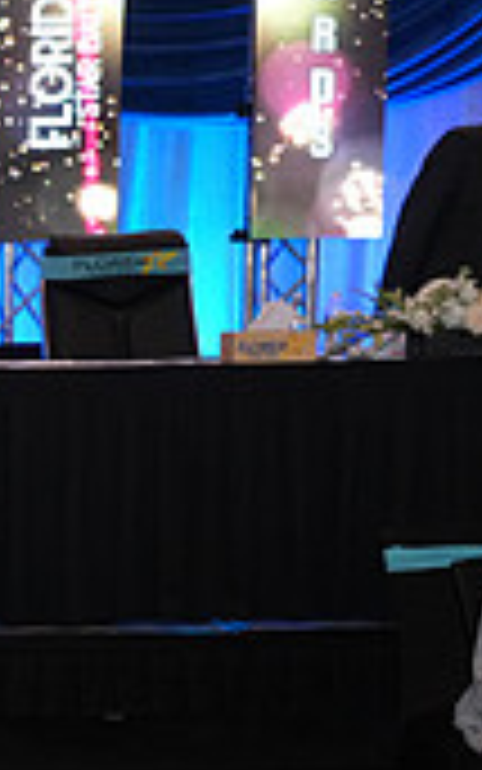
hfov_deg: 11.1
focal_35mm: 104
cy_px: 619
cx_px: -559
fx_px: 2184
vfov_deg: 19.8
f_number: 4.5
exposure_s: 1/200
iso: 2000
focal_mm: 30
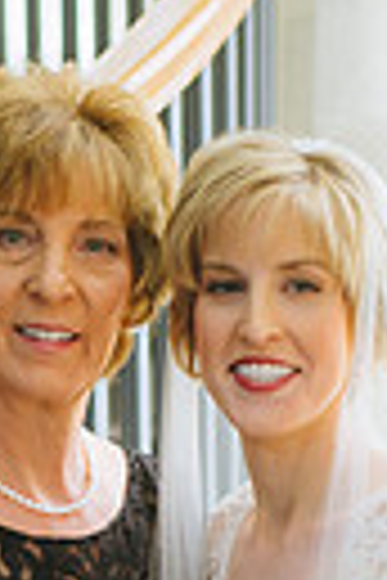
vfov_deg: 8.9
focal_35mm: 227
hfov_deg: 6.1
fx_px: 3660
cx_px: 234
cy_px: 814
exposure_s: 1/125
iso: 200
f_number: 2.8
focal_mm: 65
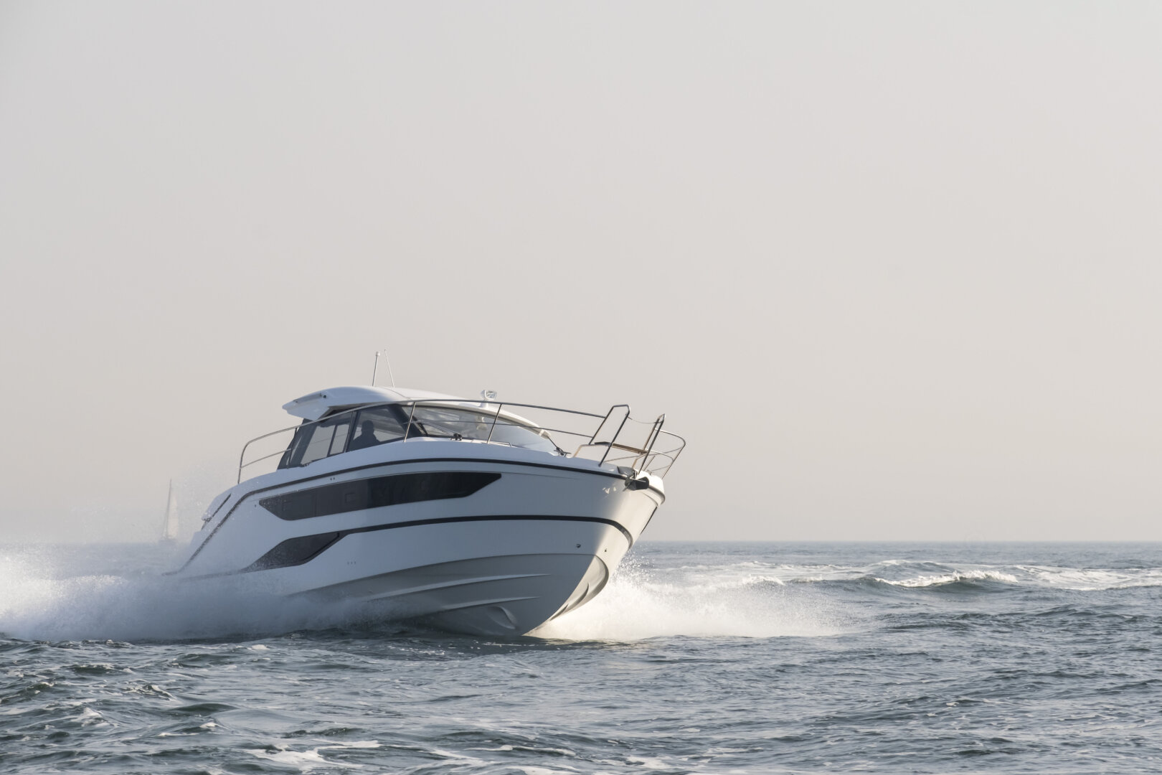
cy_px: 388
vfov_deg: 6.5
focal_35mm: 210
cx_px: 581
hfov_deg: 9.8
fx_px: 6778
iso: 800
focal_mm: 140
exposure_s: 1/1250
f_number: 11
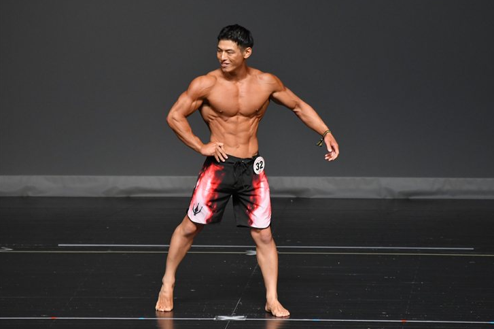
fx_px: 5047
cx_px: 261
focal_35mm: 368
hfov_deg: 5.6
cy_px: 158
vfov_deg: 3.7
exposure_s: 1/400
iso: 2000
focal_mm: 230
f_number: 5.6
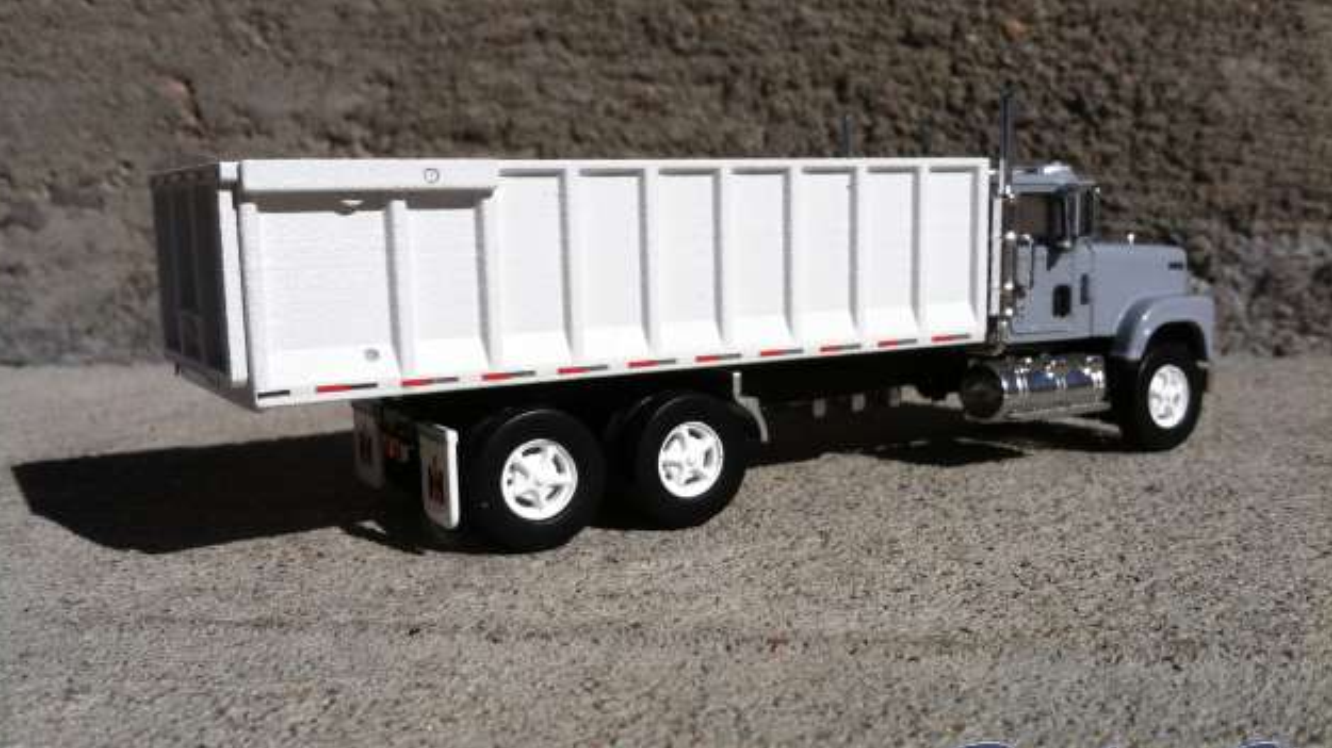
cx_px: 659
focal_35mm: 39
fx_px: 1377
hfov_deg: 51.6
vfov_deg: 30.4
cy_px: 422
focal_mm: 3.85
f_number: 2.8
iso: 80
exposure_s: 1/4286
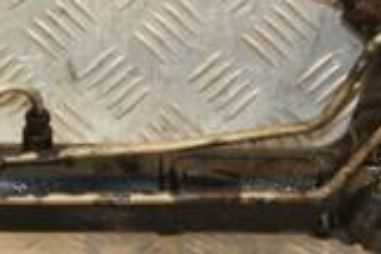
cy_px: -47
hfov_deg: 7.4
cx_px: 40
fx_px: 2931
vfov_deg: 4.9
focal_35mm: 277
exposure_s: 1/125
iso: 800
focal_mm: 50
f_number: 5
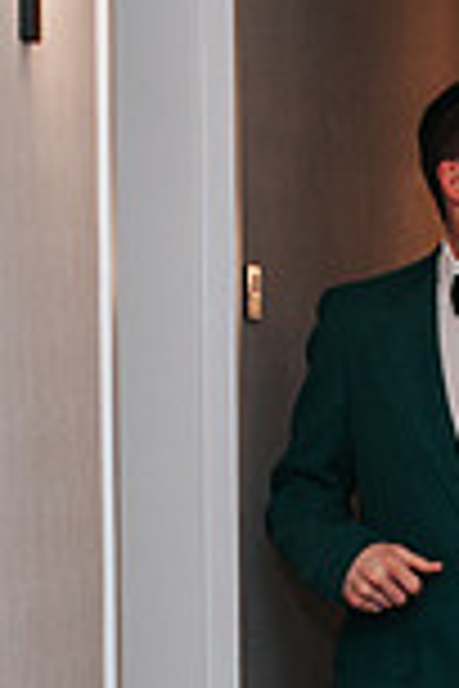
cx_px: 380
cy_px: 815
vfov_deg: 11.2
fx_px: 3442
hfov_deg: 7.6
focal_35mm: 180
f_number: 3.2
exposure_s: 1/200
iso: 800
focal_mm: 35
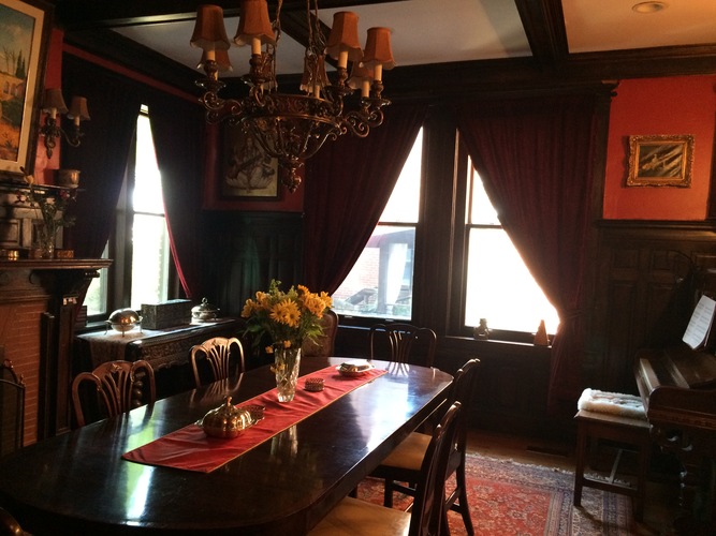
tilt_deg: -3.4
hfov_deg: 61.7
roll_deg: -1.2
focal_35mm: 29
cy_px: 268
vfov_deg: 48.2
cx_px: 358
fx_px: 600
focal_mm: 4.15
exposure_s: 1/24
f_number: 2.2
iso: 250
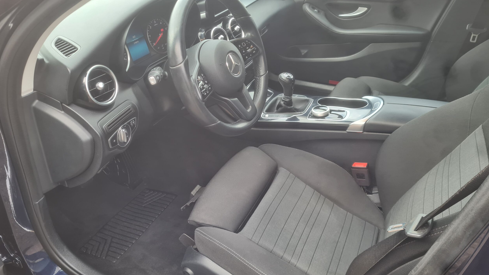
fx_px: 376
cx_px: 240
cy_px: 135
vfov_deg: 40.2
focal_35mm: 29
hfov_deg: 66.1
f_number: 1.8
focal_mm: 5.4
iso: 64
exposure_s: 1/100
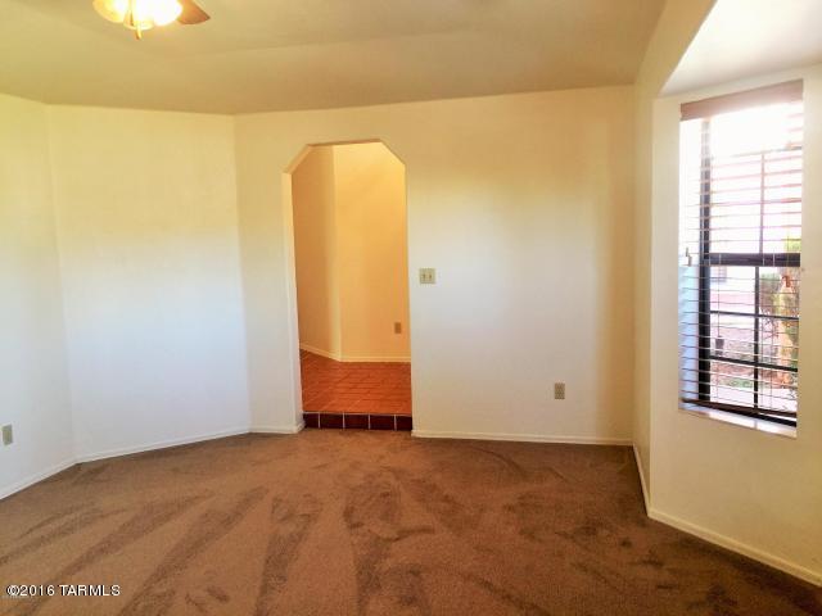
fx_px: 689
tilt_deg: -6.1
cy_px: 308
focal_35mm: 29
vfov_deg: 48.2
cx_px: 411
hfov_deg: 61.7
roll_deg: +1.0
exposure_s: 1/15
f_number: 2.2
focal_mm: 4.15
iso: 40
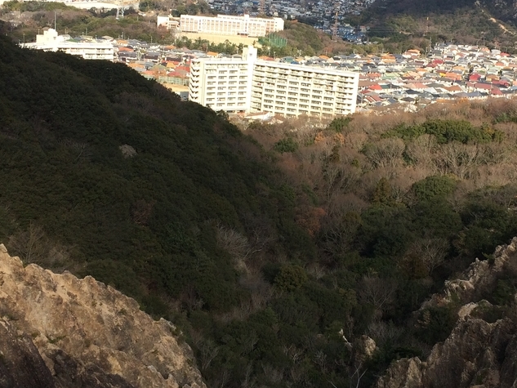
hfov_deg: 34.8
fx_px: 822
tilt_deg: -16.8
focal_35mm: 55
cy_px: 170
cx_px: 320
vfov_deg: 26.5
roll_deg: -4.7
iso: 32
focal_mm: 4.15
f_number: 2.2
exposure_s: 1/1709
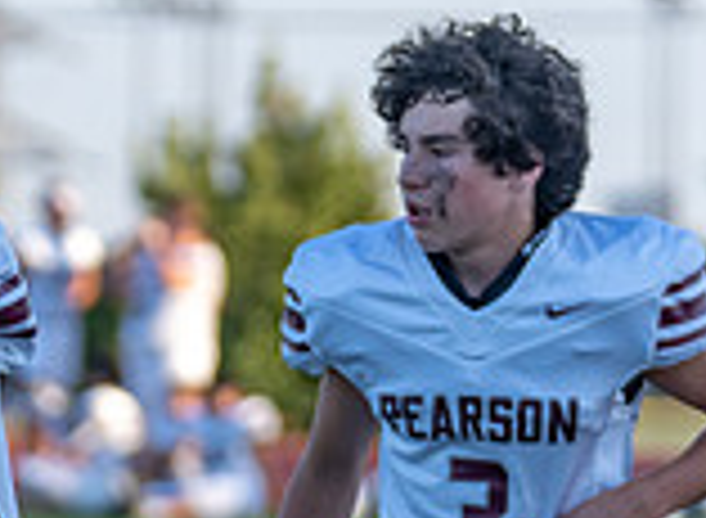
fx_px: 10537
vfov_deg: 2.8
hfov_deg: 3.8
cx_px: -248
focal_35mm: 521
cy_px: 695
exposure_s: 1/1000
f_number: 2.8
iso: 125
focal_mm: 116
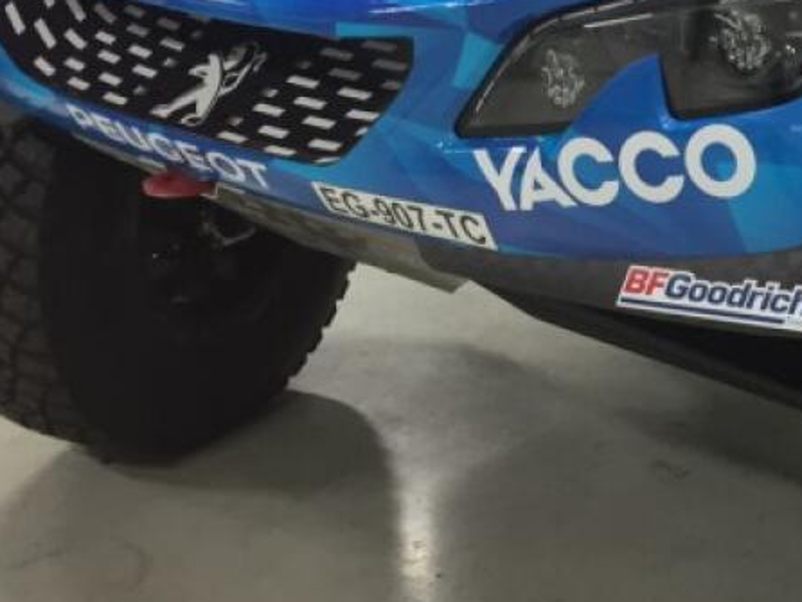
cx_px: 901
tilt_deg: -13.7
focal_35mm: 78
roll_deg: -0.3
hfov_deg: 23.4
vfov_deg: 18.6
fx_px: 1808
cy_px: 55
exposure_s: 1/33
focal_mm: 4.15
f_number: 2.2
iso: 100
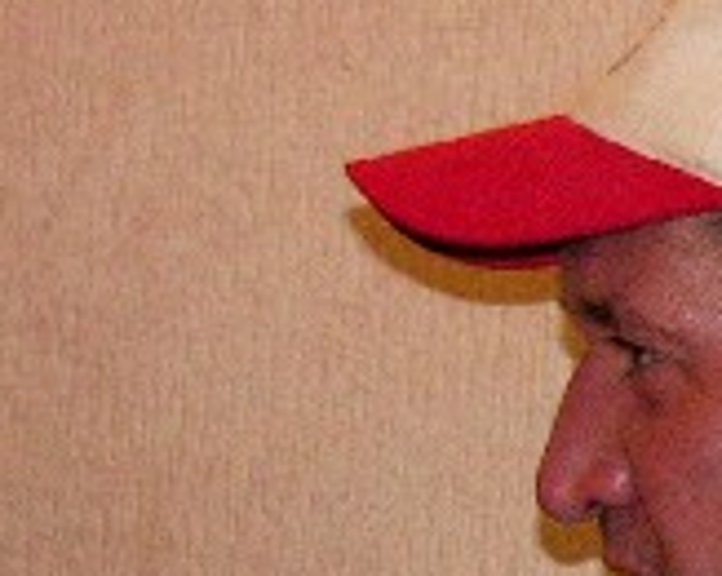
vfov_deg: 4.5
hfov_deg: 5.6
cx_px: 1457
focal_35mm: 341
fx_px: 7278
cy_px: 660
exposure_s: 1/60.1
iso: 200
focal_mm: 18
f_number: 3.3
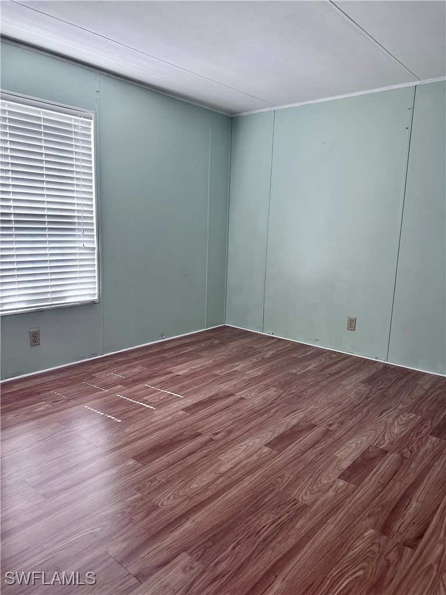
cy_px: 298
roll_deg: -2.5
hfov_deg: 56.8
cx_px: 223
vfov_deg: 71.6
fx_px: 412
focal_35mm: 24
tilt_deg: -9.8
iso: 200
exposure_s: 1/60
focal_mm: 6.86
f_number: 1.78
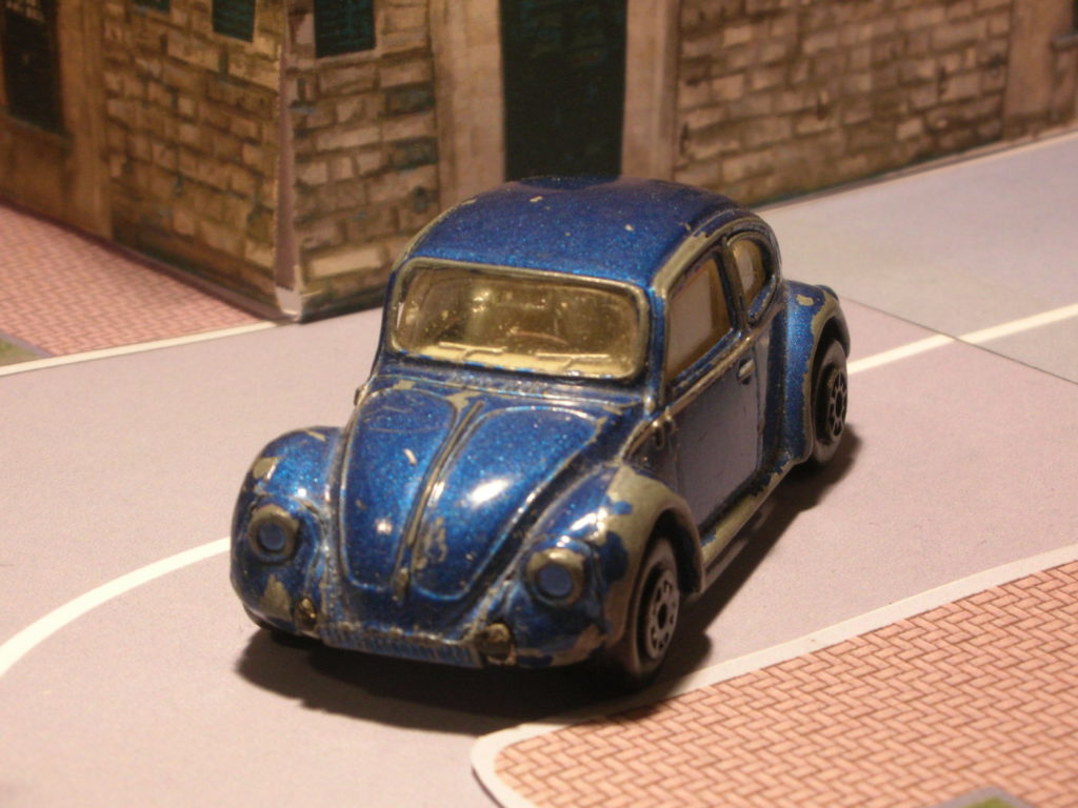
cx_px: 539
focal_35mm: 105
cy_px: 404
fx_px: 3270
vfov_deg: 14.1
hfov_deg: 18.7
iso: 100
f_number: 5.4
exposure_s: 1/3.1
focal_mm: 17.4
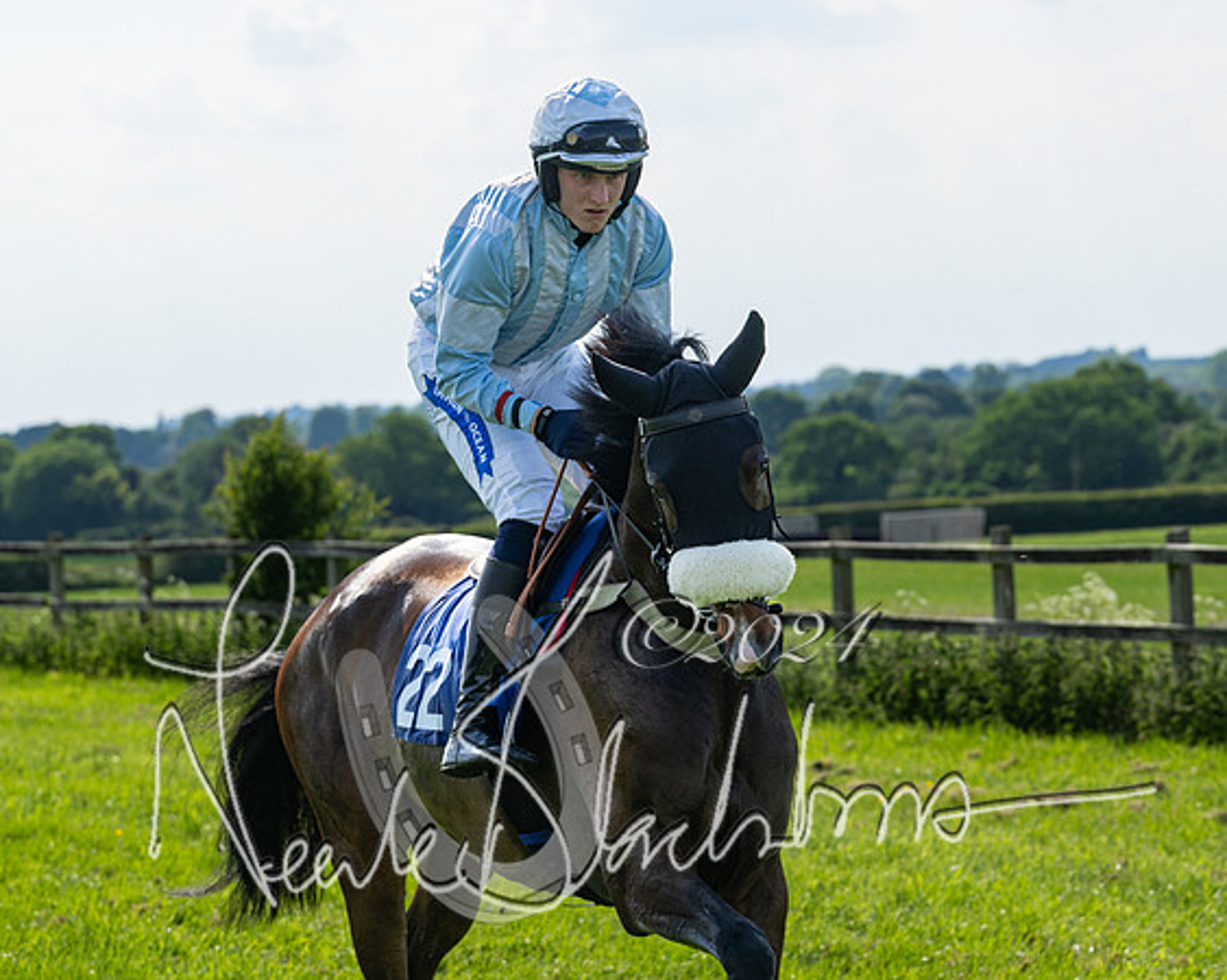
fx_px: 5805
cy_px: 463
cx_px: 737
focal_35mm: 160
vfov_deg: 9.7
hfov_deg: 12.1
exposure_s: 1/1250
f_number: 5
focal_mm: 88
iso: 200
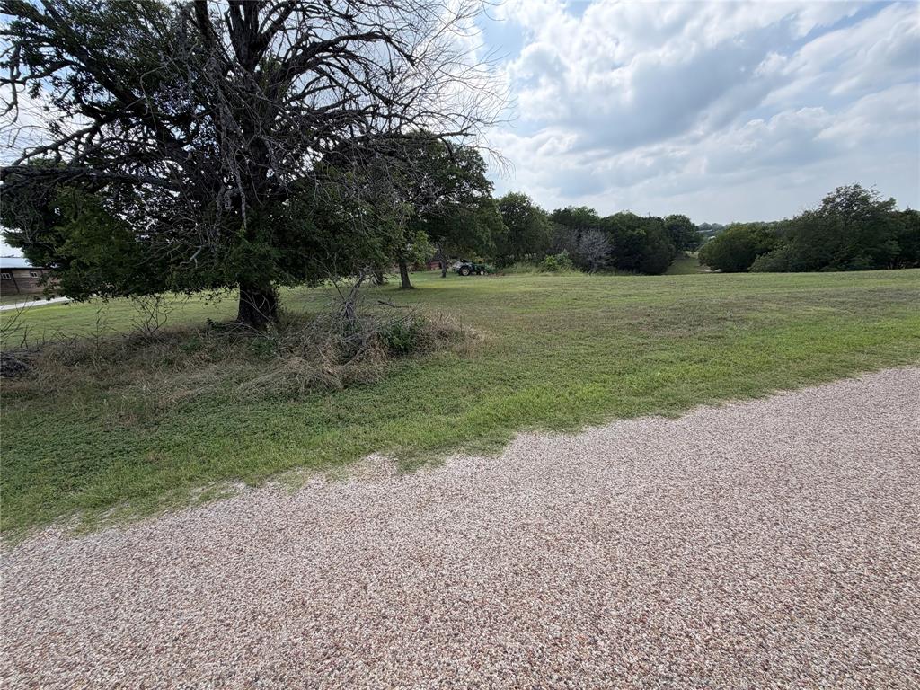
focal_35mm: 14
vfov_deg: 85.7
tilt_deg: -13.4
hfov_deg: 102.1
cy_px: 345
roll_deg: +5.6
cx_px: 460
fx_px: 372
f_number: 2.2
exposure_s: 1/770
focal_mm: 2.22
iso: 32
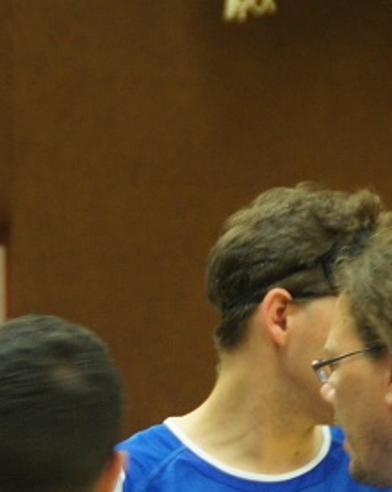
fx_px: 7122
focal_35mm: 490
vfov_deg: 4.0
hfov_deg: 3.2
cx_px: 52
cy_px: 430
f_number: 5.6
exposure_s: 1/20
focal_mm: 120
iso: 1600
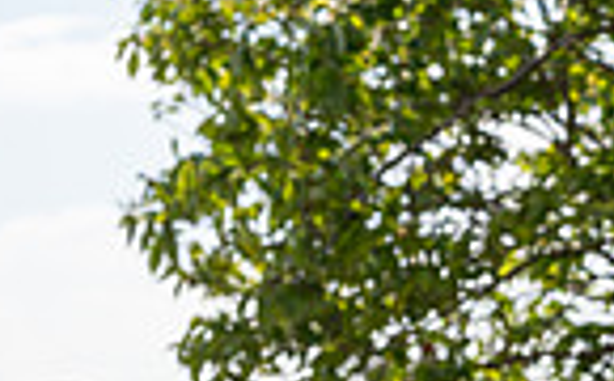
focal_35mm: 184
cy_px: 627
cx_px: 30
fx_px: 3073
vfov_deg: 7.0
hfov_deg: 11.3
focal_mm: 58
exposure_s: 1/1000
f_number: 4.5
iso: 100
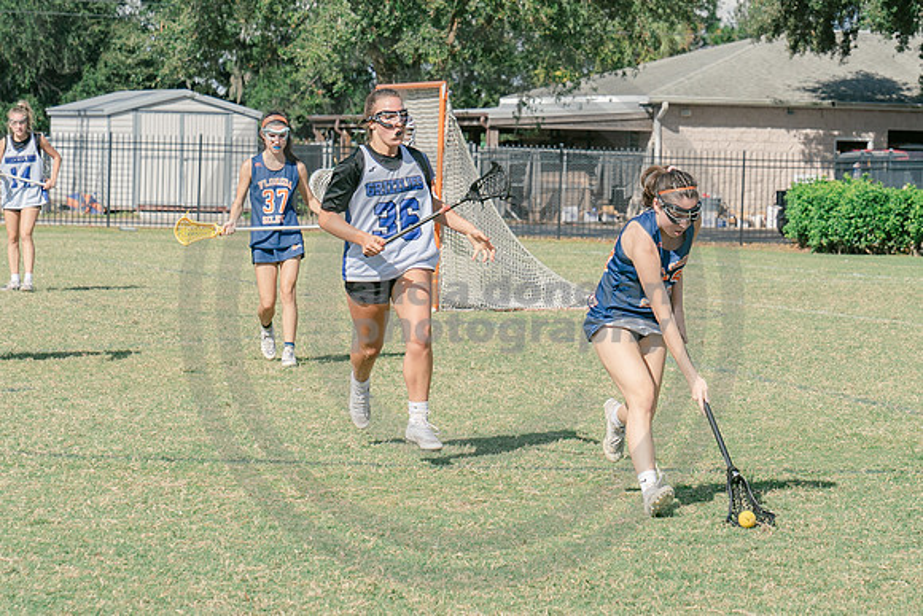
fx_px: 3623
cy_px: 201
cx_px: 620
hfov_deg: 14.5
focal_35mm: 141
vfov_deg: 9.7
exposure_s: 1/1000
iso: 250
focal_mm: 70
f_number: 5.6
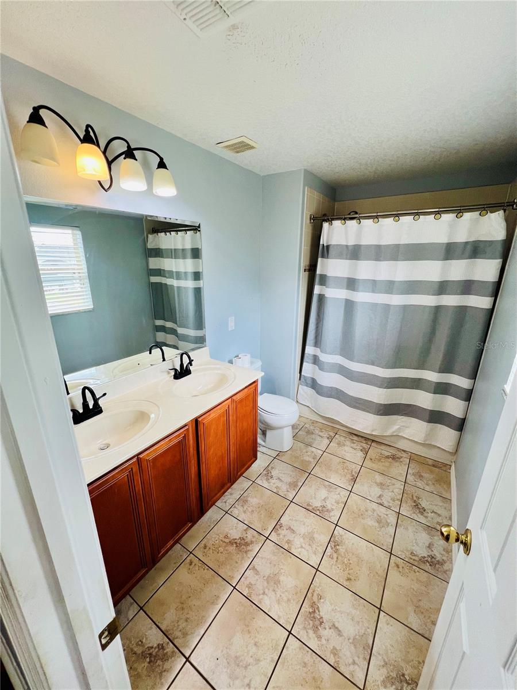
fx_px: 259
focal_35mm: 13
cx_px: 258
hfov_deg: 89.9
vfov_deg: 106.2
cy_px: 345
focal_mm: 1.57
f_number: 1.8
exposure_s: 1/120
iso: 80
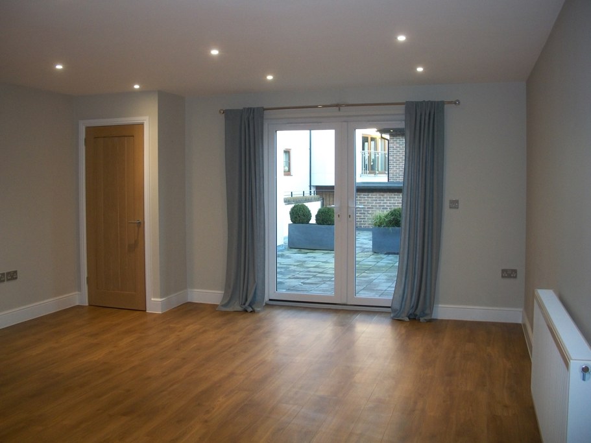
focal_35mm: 35
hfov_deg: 52.6
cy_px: 222
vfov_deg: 40.7
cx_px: 296
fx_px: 597
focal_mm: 6.3
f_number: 3.1
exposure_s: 1/30
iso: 160
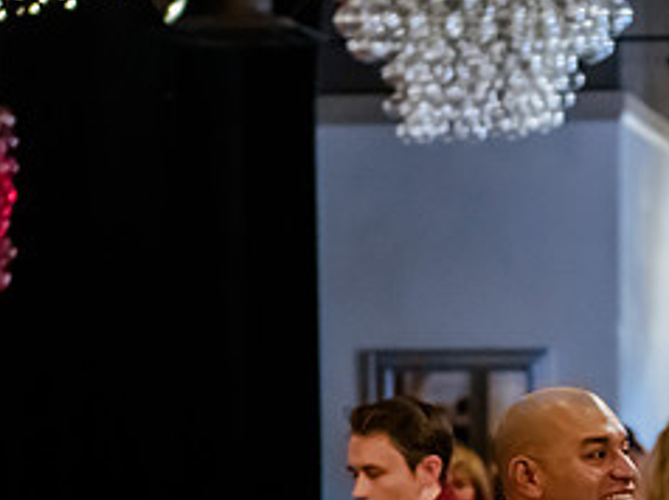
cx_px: 619
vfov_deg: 5.6
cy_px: 630
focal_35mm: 263
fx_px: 5078
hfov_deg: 7.5
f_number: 2.8
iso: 5000
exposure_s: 1/125
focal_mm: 70
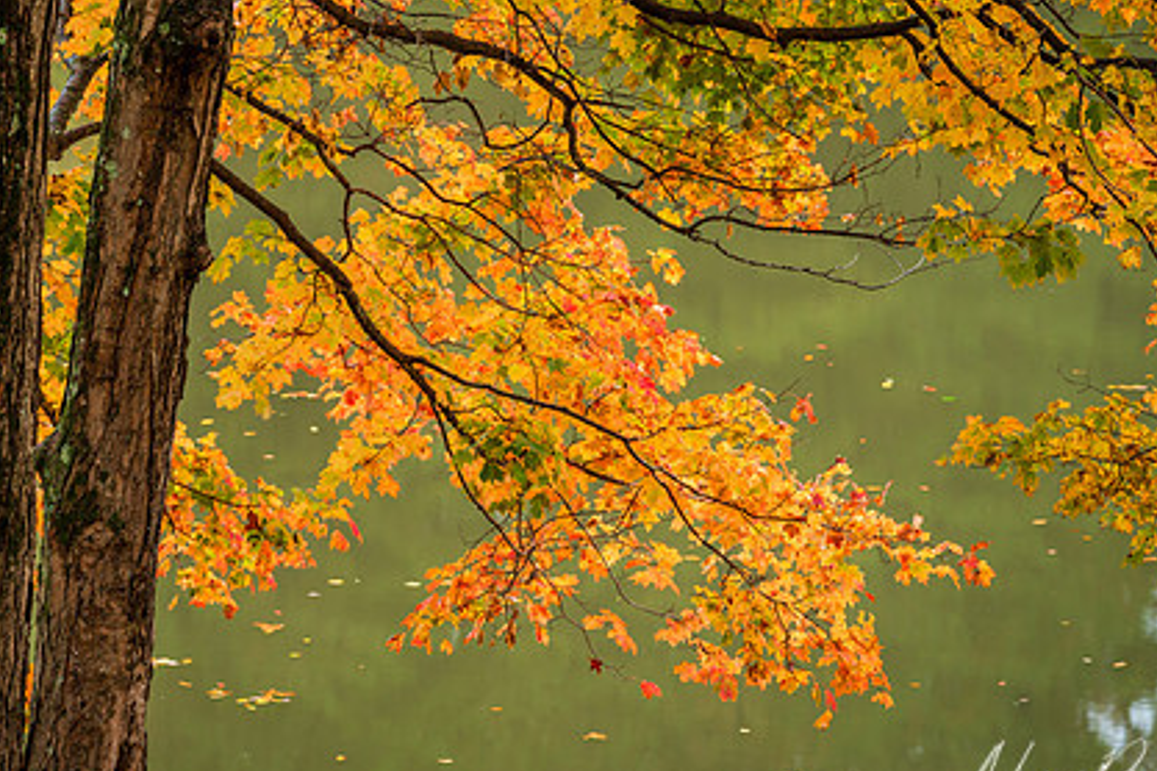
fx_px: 8934
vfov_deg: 4.9
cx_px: 375
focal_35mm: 278
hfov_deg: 7.4
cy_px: 306
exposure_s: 1/1.43
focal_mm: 200
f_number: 8
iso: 100
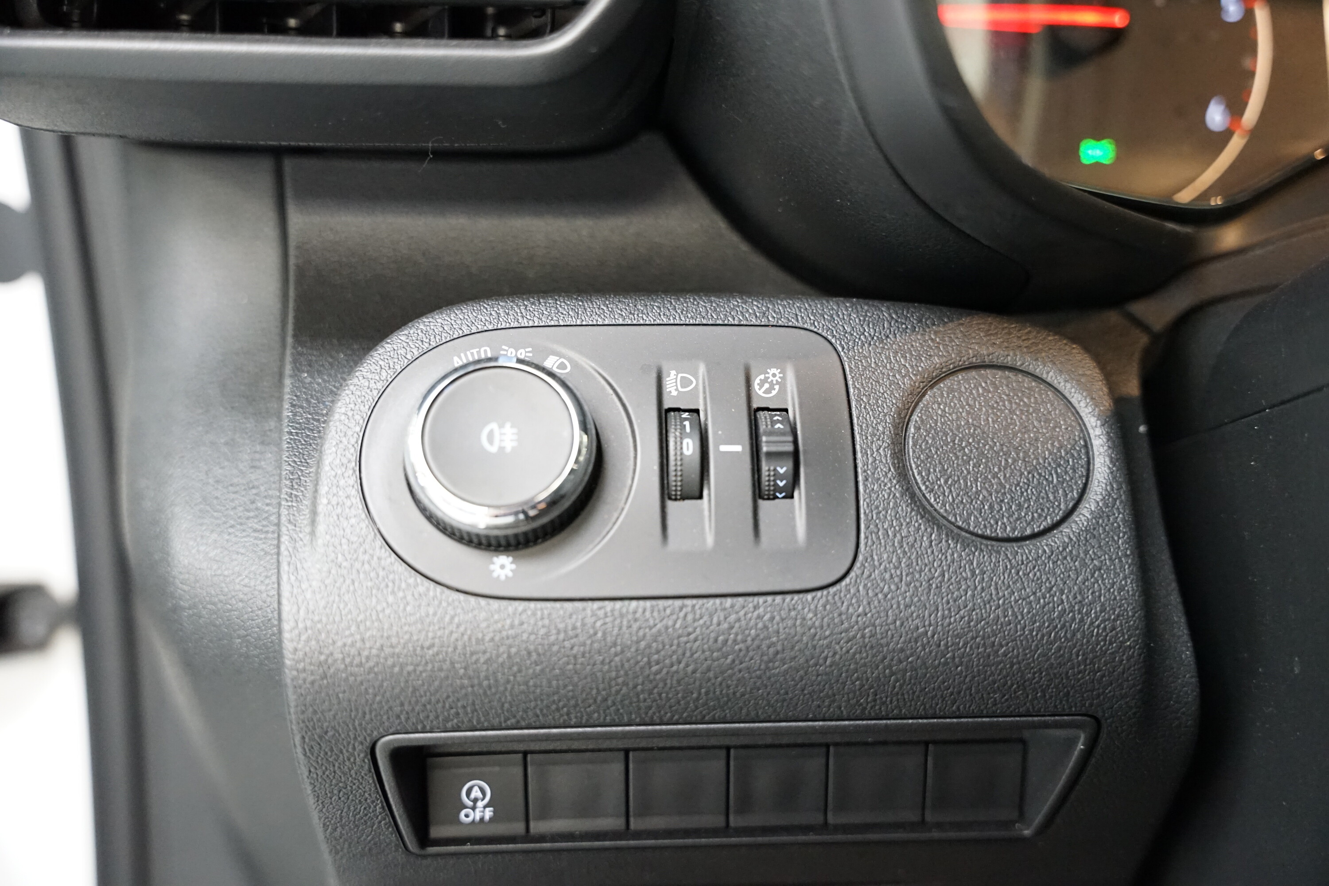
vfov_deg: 34.5
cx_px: 664
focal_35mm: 39
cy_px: 443
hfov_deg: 49.9
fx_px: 1429
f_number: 2.8
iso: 5000
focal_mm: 38.7
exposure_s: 1/60
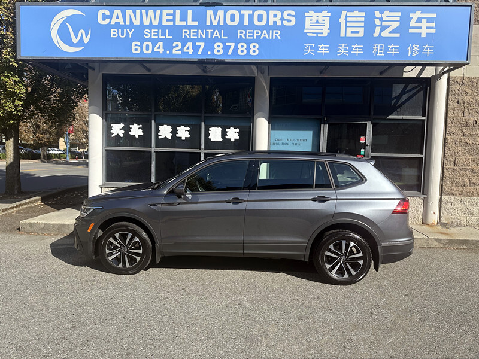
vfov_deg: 56.8
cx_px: 240
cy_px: 180
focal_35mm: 24
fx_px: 332
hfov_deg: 71.6
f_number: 1.78
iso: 80
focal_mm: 6.86
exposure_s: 1/3597
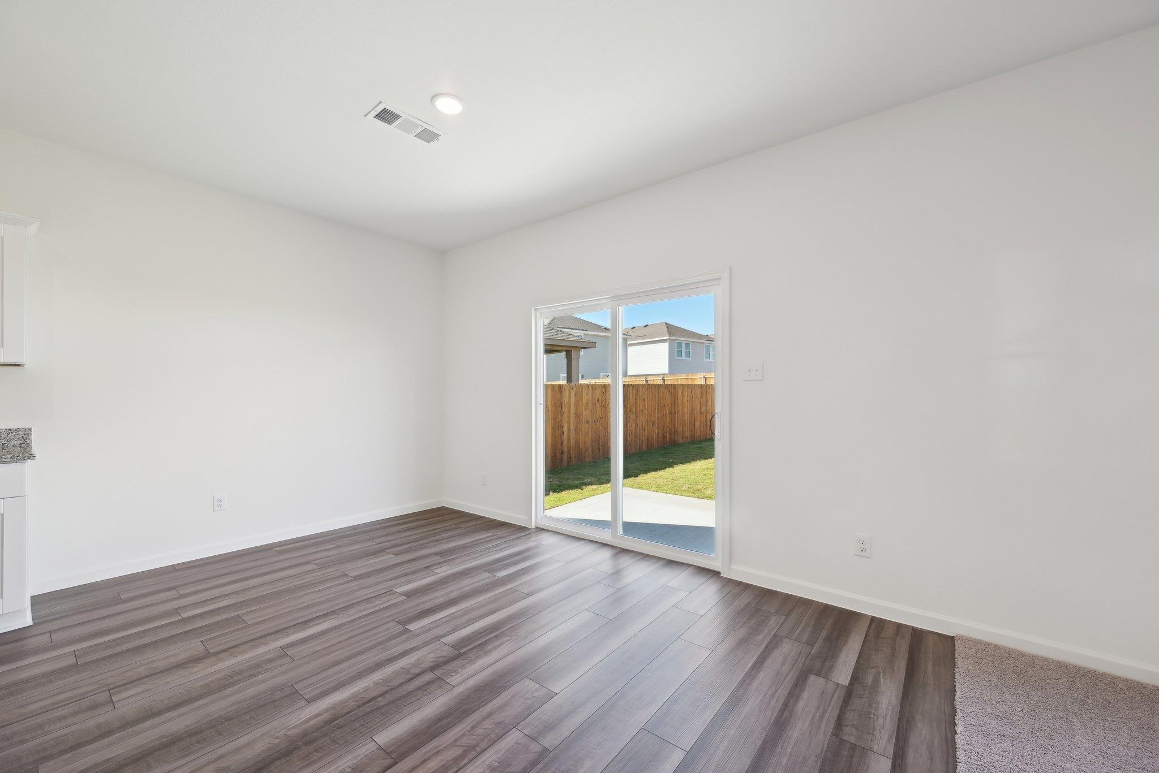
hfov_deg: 104.2
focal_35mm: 14
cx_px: 580
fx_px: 451
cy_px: 386
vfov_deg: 81.3
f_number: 8
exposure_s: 1/20
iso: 160
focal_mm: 14
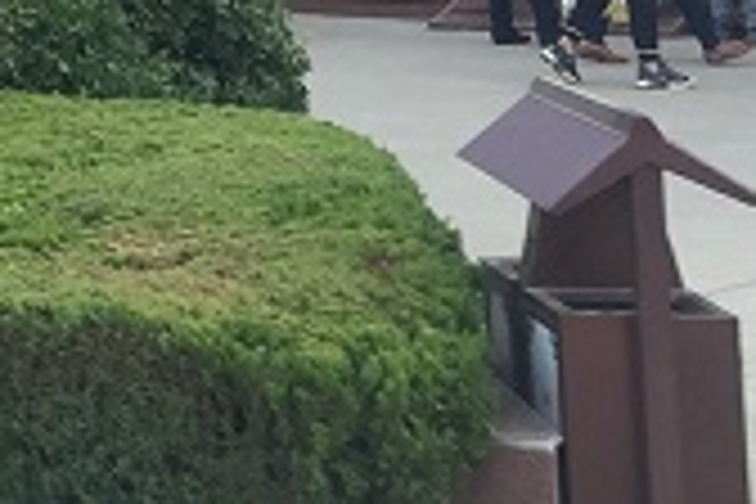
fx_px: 3024
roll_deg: -0.8
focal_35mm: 144
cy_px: -482
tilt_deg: +7.9
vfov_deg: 9.0
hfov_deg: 12.4
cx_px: -810
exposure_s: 1/158
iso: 32
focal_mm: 4.15
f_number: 2.2
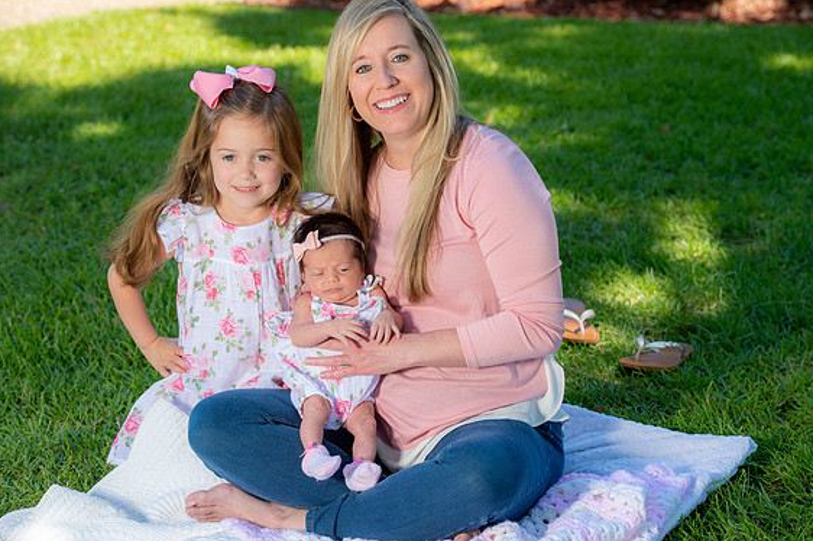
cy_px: 263
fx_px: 2212
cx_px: 414
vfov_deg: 13.9
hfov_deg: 20.8
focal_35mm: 98
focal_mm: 95
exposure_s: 1/160
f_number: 5.6
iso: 100
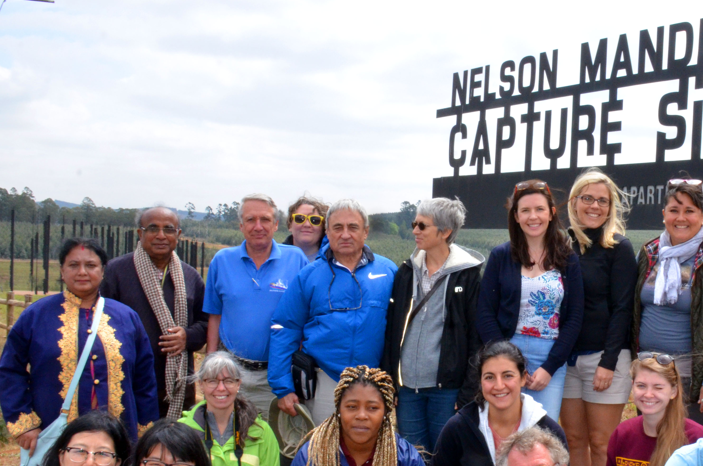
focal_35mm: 45
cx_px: 517
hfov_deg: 42.5
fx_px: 877
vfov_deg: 29.4
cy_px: 338
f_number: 22
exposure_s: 1/250
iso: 1600
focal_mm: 18
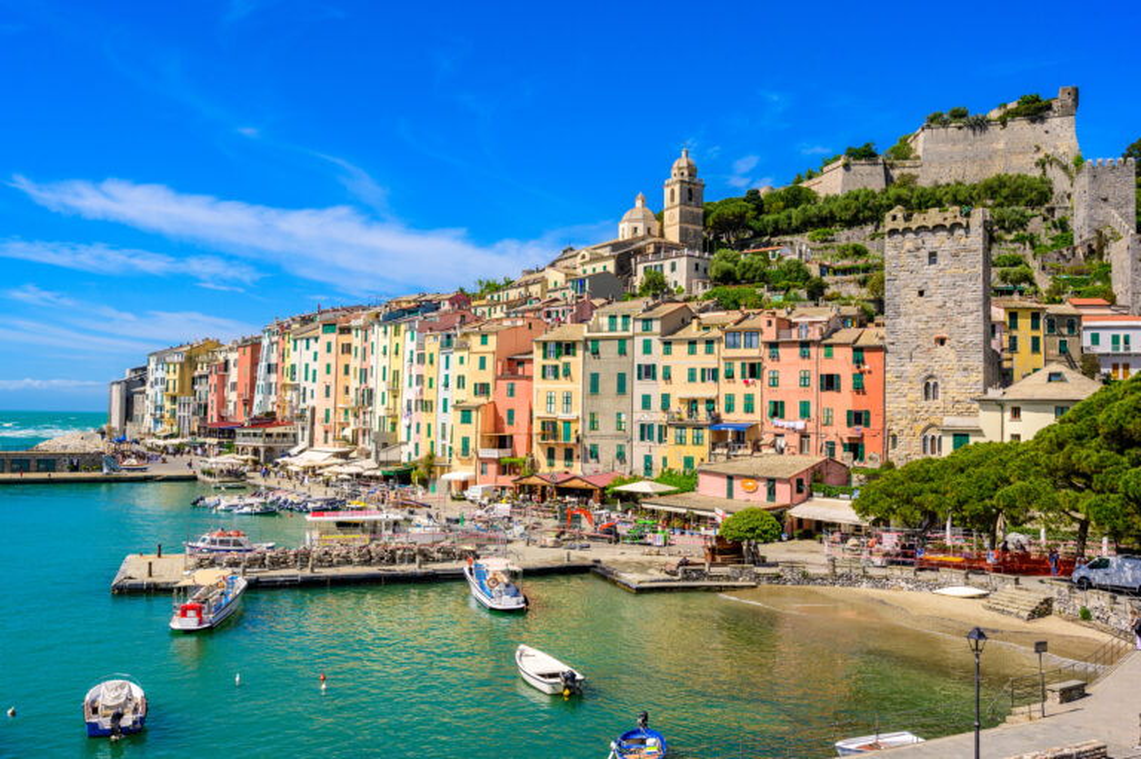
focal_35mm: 30
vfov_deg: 43.6
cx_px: 570
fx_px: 950
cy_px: 380
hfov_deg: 62.0
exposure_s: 1/800
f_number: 7.1
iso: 100
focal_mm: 30
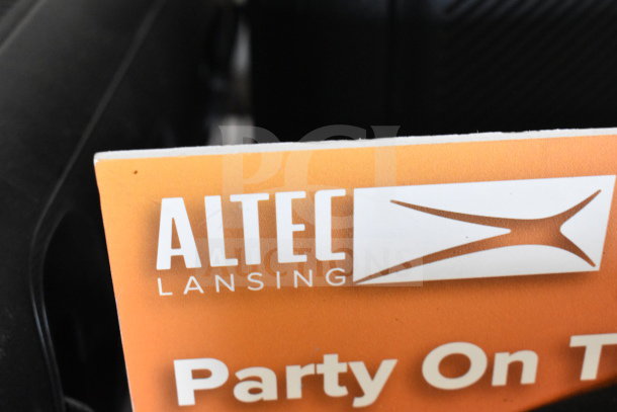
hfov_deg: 33.4
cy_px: 206
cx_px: 308
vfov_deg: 22.6
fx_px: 1029
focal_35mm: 60
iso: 4500
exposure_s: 1/60
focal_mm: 40
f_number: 5
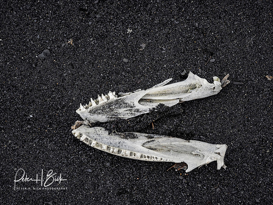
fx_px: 1577
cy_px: 102
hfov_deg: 9.9
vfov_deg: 7.4
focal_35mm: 200
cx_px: 136
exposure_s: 1/80
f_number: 8
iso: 400
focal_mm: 100
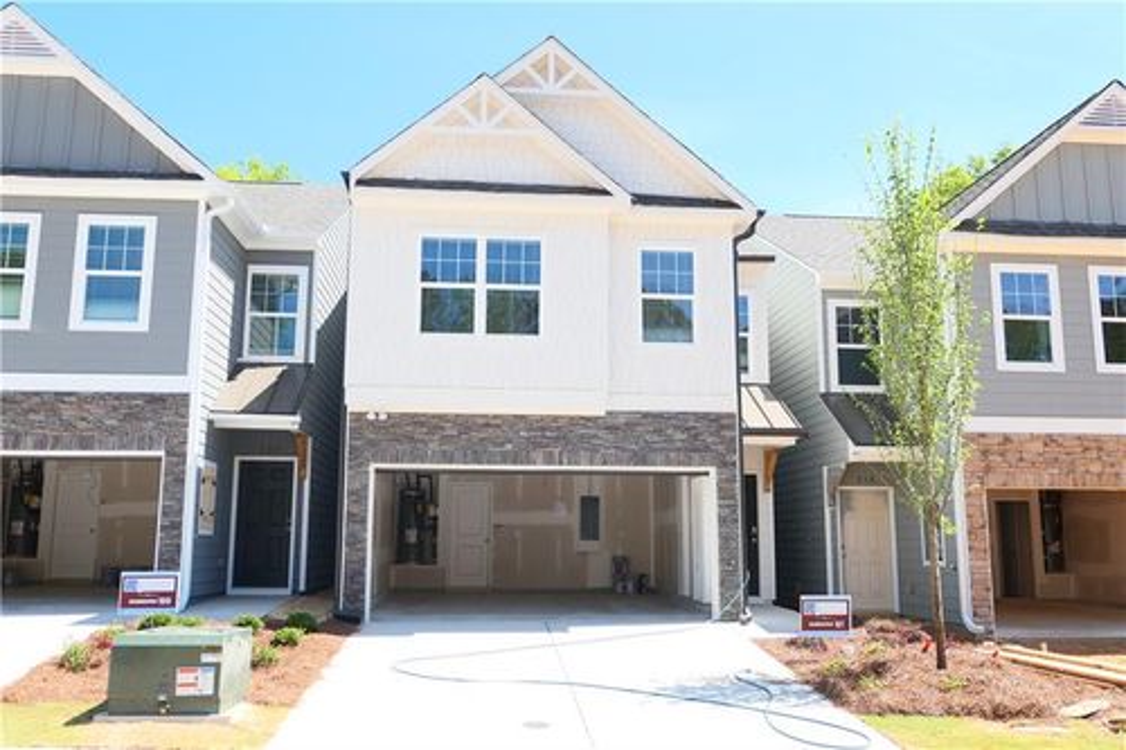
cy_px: 375
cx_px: 563
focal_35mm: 30
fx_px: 938
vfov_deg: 43.6
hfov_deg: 61.9
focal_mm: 11.1
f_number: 2.8
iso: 125
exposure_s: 1/800
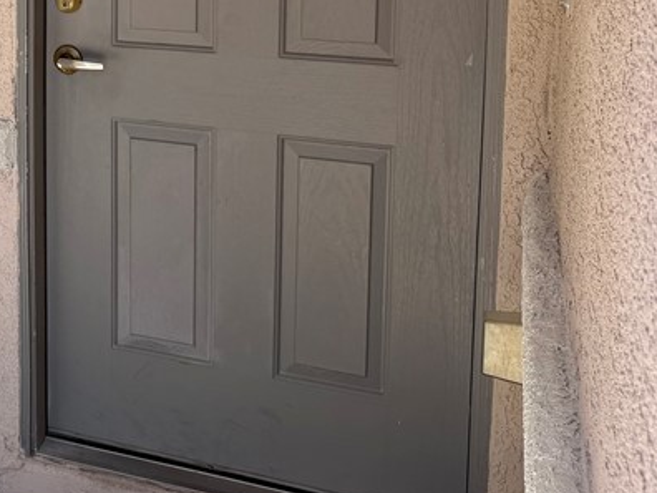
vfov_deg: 22.4
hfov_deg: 26.9
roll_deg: +0.8
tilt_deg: -6.3
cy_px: -43
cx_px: -166
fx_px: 1177
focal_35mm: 62
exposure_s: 1/1139
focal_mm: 6.76
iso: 80
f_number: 1.78
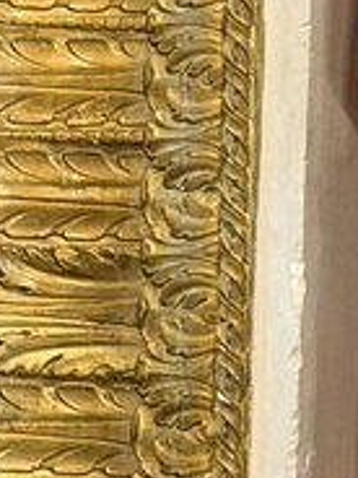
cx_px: 713
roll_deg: -1.5
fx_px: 3682
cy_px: 309
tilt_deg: +4.2
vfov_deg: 7.4
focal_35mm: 267
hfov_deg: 5.5
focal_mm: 6.76
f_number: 1.78
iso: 320
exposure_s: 1/40
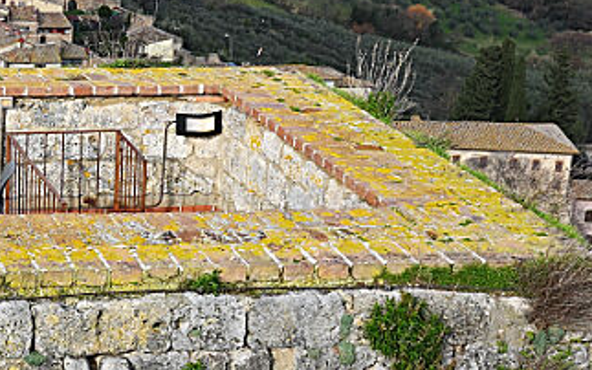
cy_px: 77
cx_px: -141
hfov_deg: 21.0
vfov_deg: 14.3
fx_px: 1468
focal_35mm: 91
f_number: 5.6
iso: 100
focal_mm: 16
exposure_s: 1/320
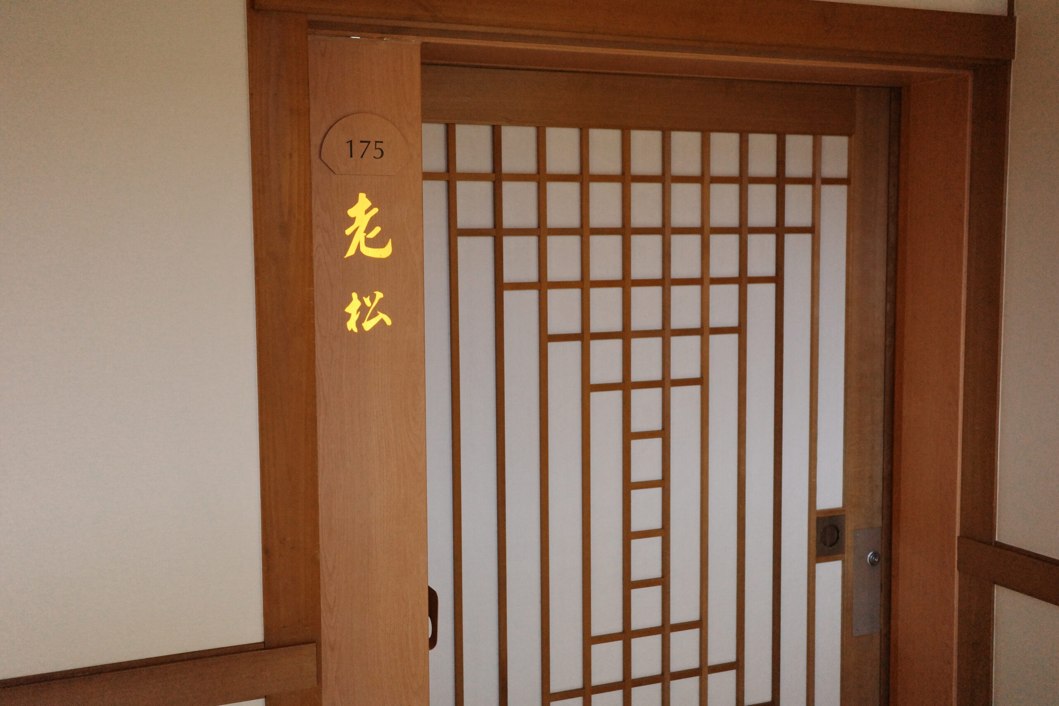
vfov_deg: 33.4
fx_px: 1177
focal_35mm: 40
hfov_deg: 48.5
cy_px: 353
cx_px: 530
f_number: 2.8
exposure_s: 1/50
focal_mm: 26
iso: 3200
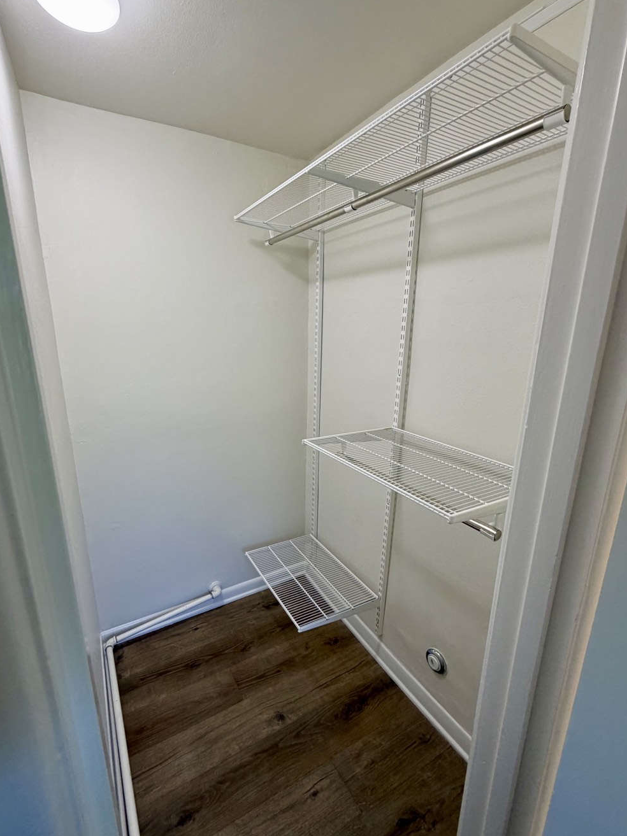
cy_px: 423
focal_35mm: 16
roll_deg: -0.2
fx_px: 387
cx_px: 295
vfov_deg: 94.5
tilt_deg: -14.8
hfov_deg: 78.0
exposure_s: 1/120
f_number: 2.2
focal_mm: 2.22
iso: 160
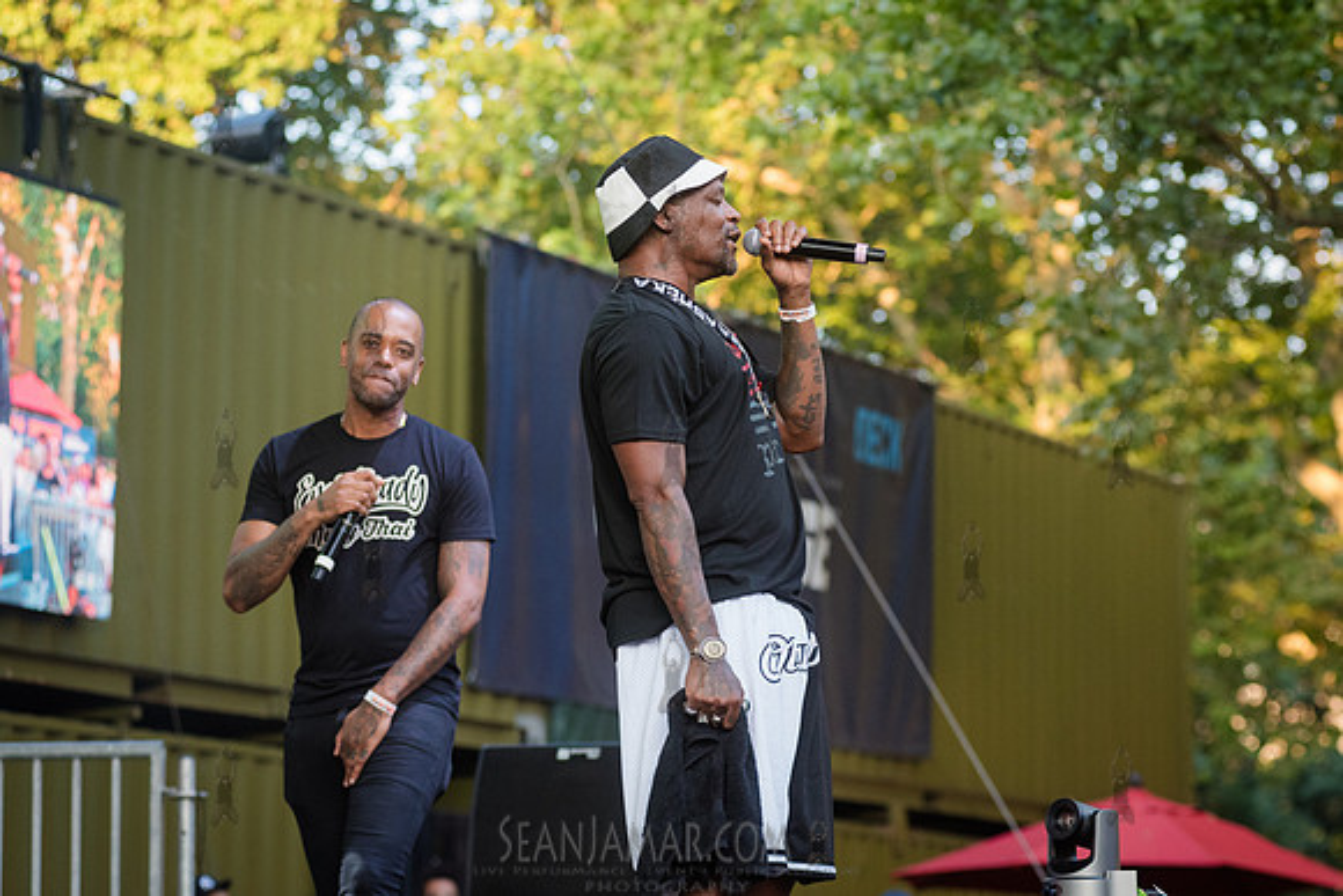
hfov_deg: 16.4
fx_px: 4667
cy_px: 376
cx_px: 780
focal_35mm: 125
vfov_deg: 11.0
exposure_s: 1/640
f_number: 4
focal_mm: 105
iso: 2000
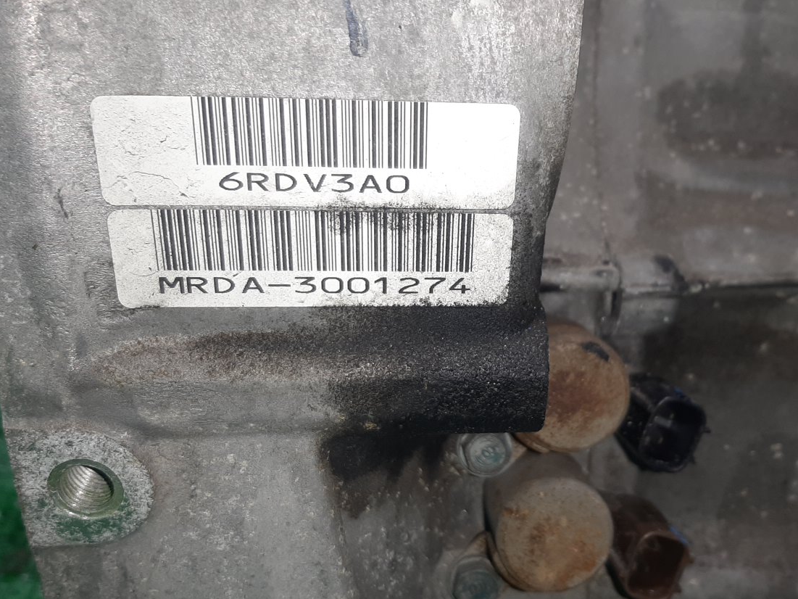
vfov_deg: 41.7
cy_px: 343
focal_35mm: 34
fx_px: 784
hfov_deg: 53.7
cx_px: 462
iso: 49
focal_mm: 3.93
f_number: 1.7
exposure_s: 1/50
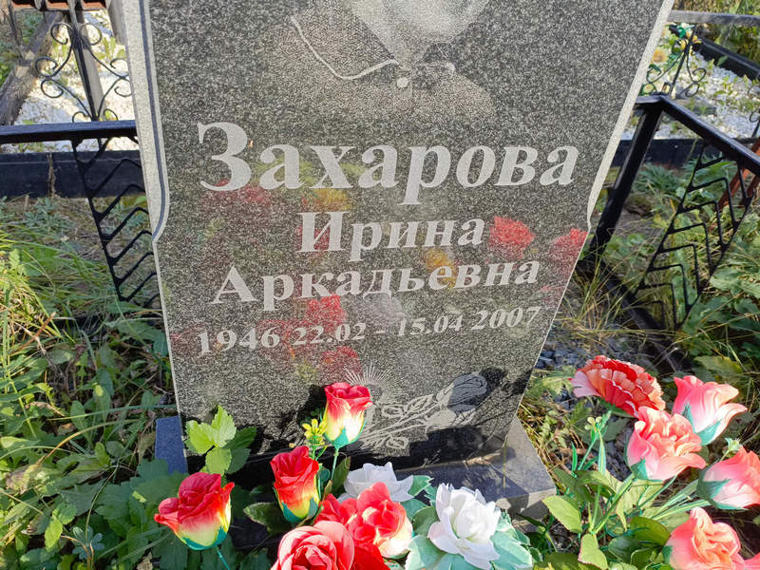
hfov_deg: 69.4
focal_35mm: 25
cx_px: 380
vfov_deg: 54.9
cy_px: 285
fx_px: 549
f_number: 1.69
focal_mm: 4.76
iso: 112
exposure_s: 1/363
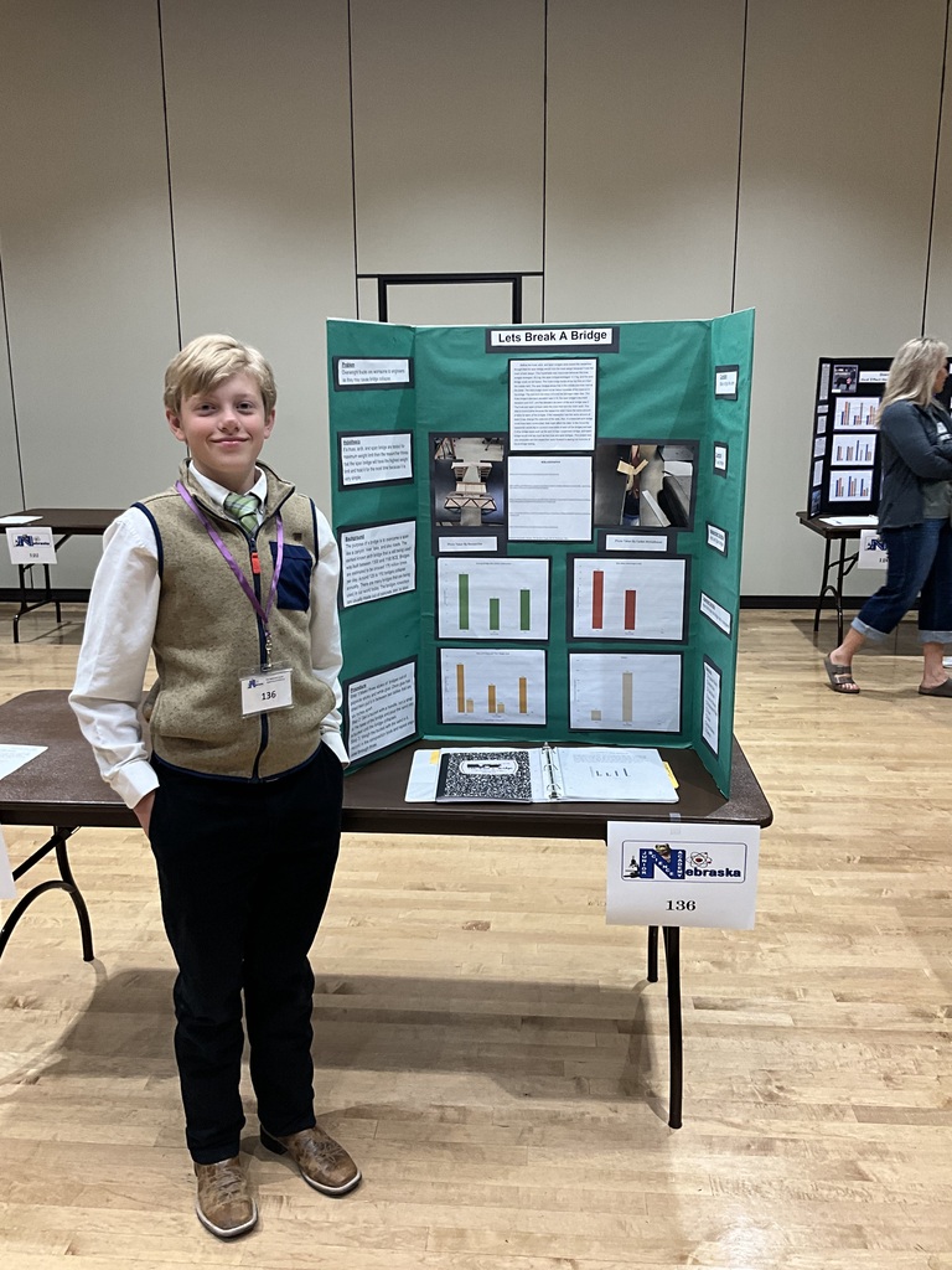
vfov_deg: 61.7
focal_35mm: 29
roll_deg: +1.2
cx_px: 476
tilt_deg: -13.1
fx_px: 1063
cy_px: 635
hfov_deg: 48.2
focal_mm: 3
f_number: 1.8
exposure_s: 1/67
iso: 64
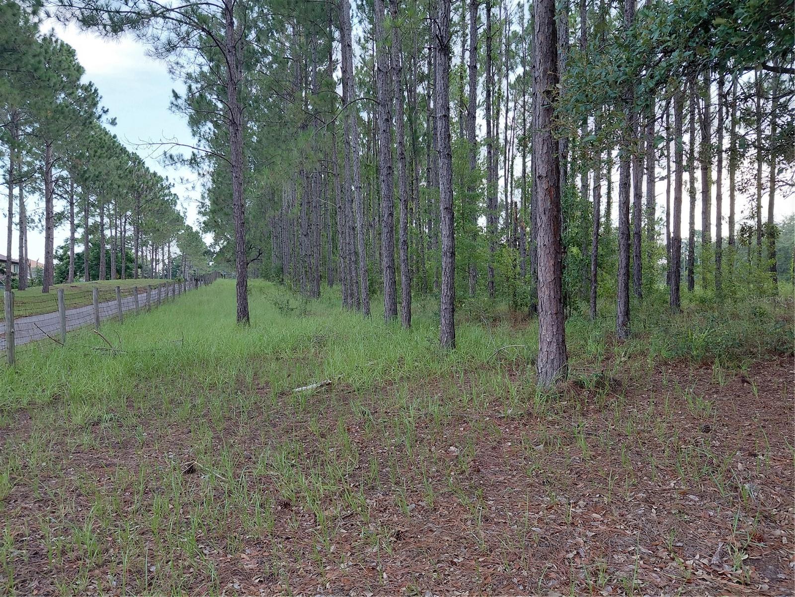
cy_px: 298
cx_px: 398
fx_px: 574
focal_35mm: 25
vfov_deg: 54.9
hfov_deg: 69.4
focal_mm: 4.69
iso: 50
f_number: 1.8
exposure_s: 1/160
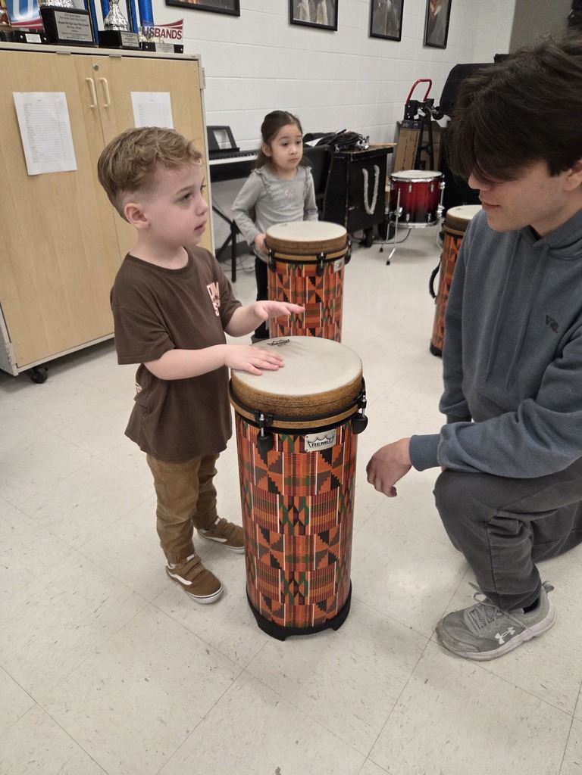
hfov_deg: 58.9
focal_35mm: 23
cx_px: 291
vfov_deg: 73.9
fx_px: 516
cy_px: 388
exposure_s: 1/120
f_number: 1.8
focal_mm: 5.4
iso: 500
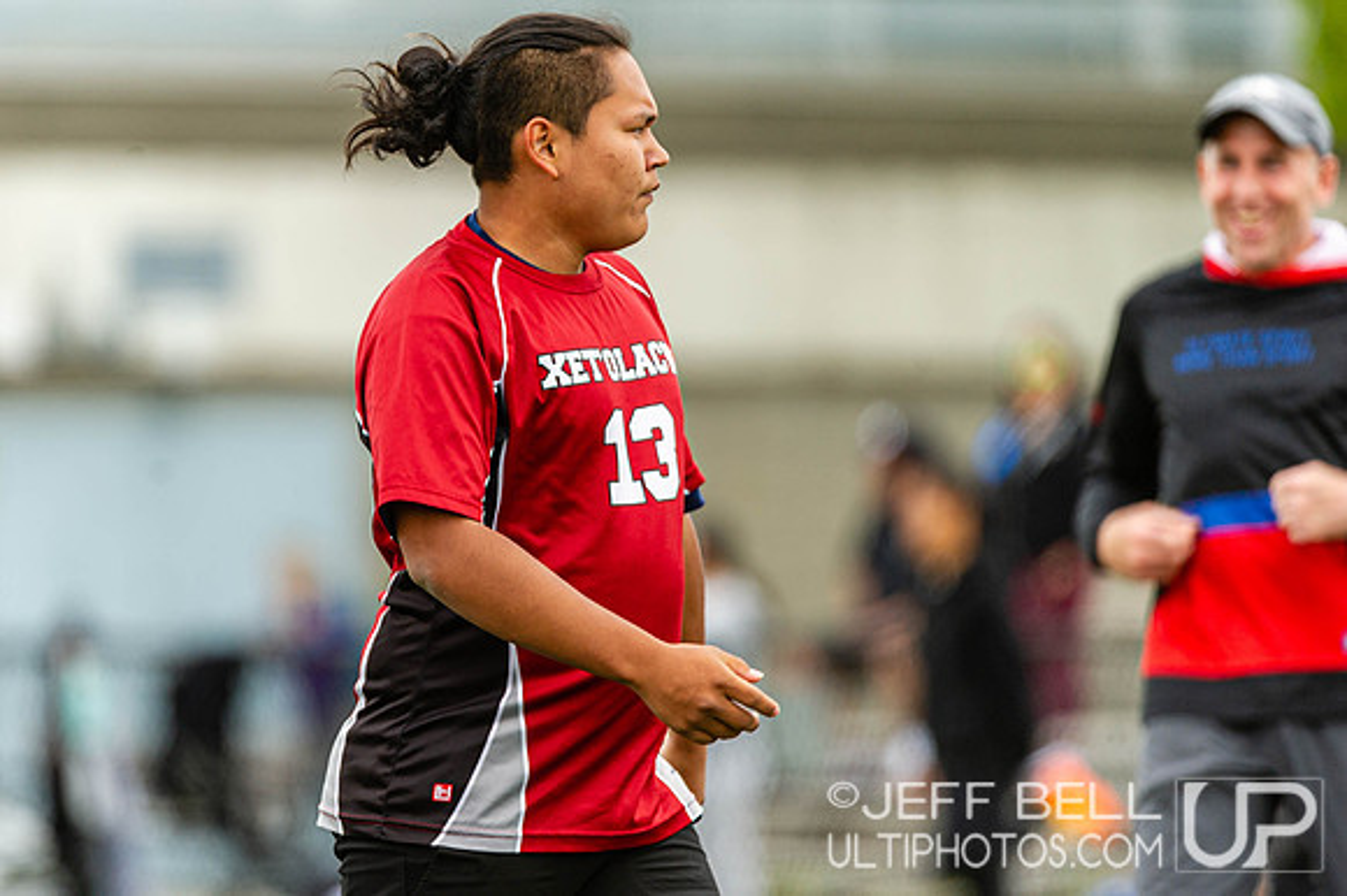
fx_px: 19787
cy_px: 448
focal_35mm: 529
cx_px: 456
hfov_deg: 3.9
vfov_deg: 2.6
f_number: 4
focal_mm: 400
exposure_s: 1/1000
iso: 220
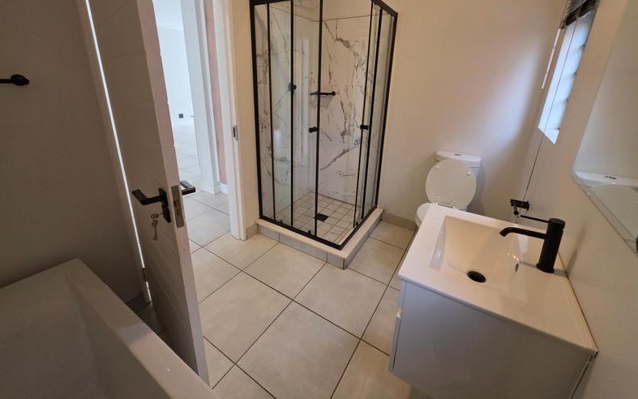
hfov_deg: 105.3
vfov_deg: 77.9
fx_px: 243
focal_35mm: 14
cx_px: 316
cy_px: 162
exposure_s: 1/100
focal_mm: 2.2
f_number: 1.9
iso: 250
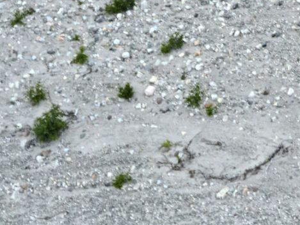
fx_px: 1751
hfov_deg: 8.7
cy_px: -346
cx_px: 778
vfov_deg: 6.9
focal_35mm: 202
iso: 2500
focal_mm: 47.3
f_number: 8
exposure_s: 1/160
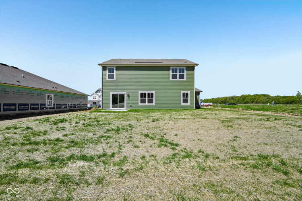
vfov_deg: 81.2
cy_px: 100
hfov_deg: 104.3
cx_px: 151
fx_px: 117
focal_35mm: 14
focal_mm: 14
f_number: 8
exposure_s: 1/400
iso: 100
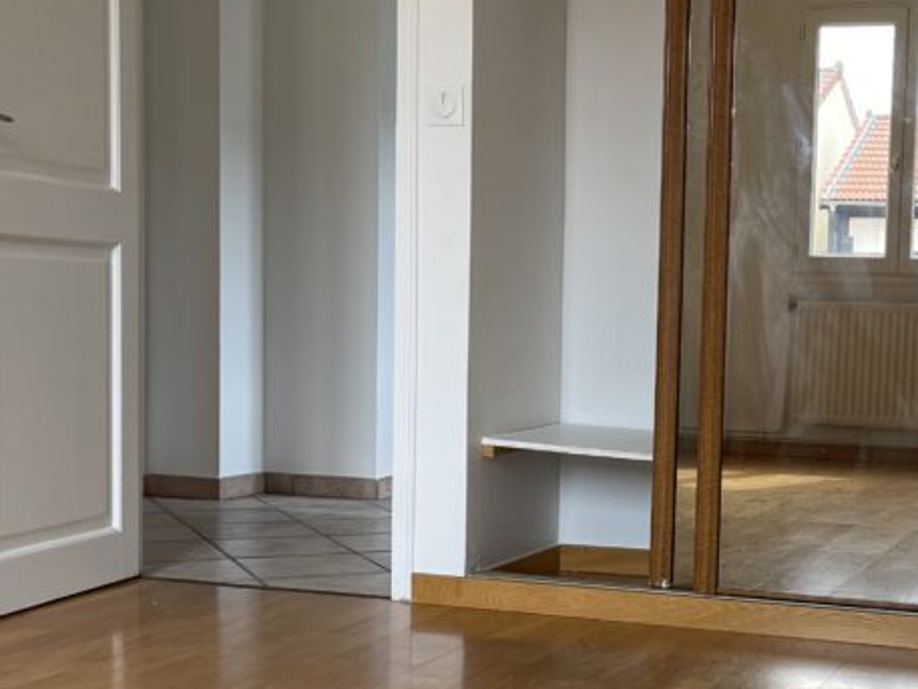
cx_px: 741
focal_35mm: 56
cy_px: 458
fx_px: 1485
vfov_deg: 26.0
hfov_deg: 33.3
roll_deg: -2.3
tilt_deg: -6.8
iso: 64
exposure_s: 1/121
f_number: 1.6
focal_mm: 5.1
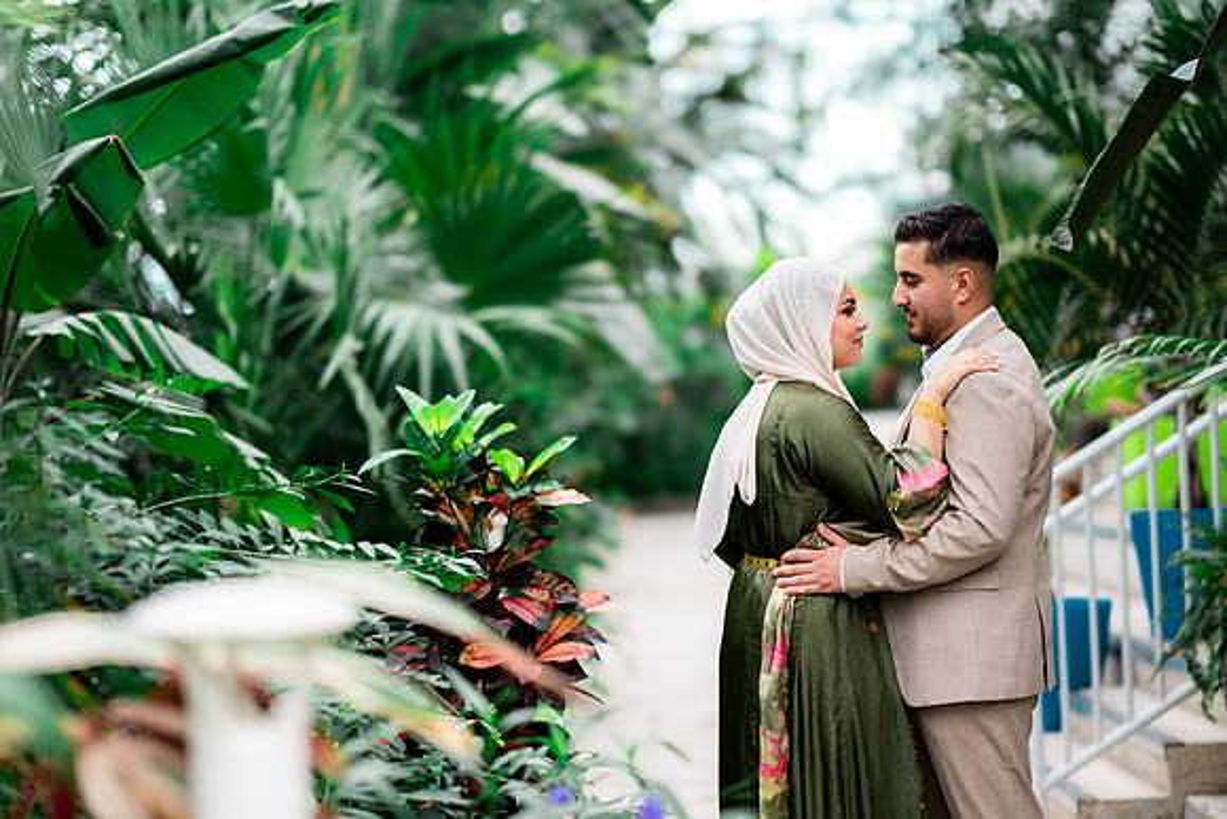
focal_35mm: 85
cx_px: 614
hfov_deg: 23.9
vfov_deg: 16.1
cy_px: 410
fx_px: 2898
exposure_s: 1/400
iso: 100
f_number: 1.4
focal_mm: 85
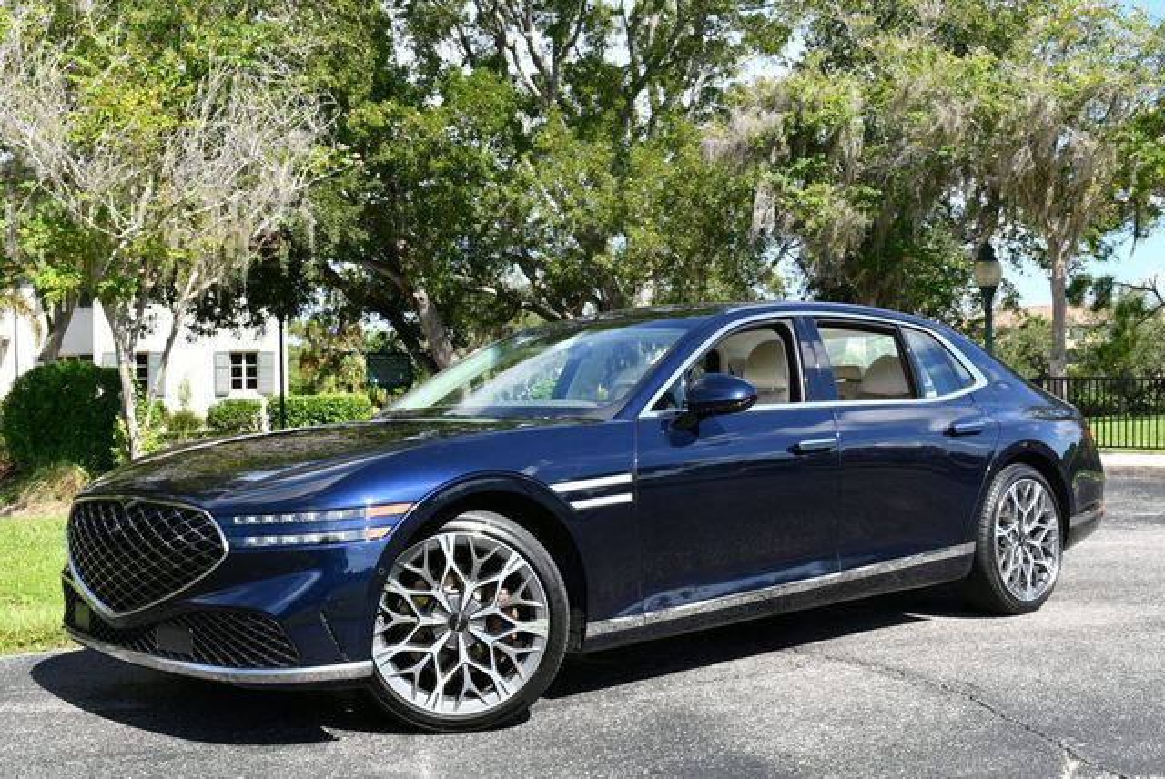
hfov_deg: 44.5
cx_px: 582
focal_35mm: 44
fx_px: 1425
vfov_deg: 30.6
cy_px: 390
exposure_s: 1/250
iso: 180
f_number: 8
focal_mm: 22
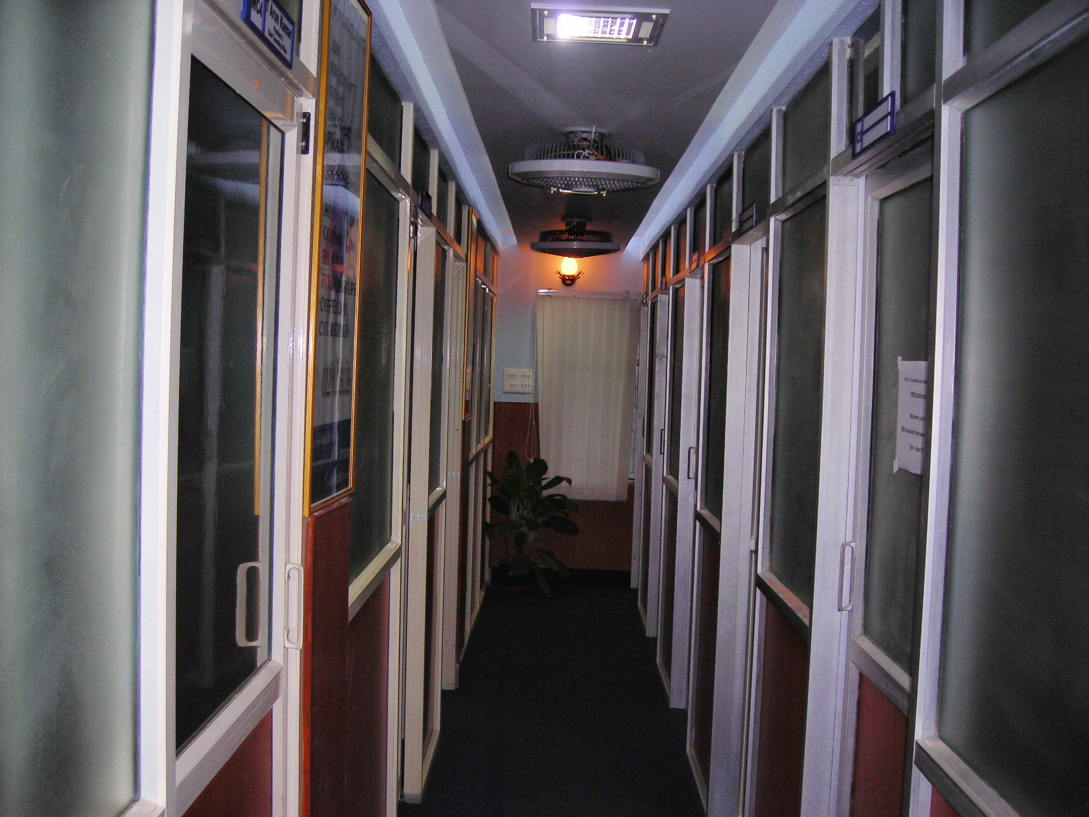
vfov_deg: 37.7
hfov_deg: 49.0
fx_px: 1195
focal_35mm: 38
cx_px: 544
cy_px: 408
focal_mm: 6.3
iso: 50
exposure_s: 1/60.1
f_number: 3.2
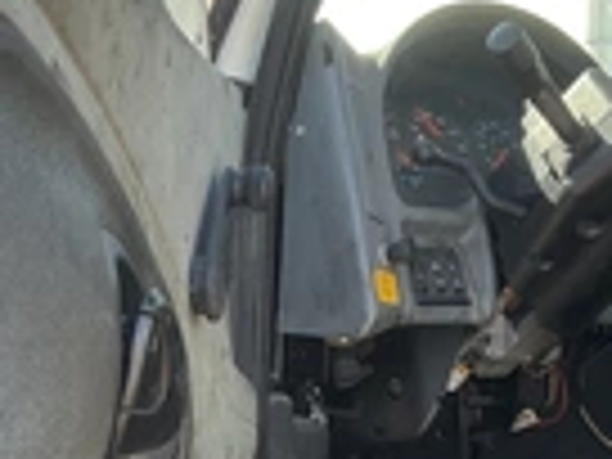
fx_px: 1503
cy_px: 536
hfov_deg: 23.0
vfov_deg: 16.7
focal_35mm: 85
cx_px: 324
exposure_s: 1/122
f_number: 1.8
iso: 25
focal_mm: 3
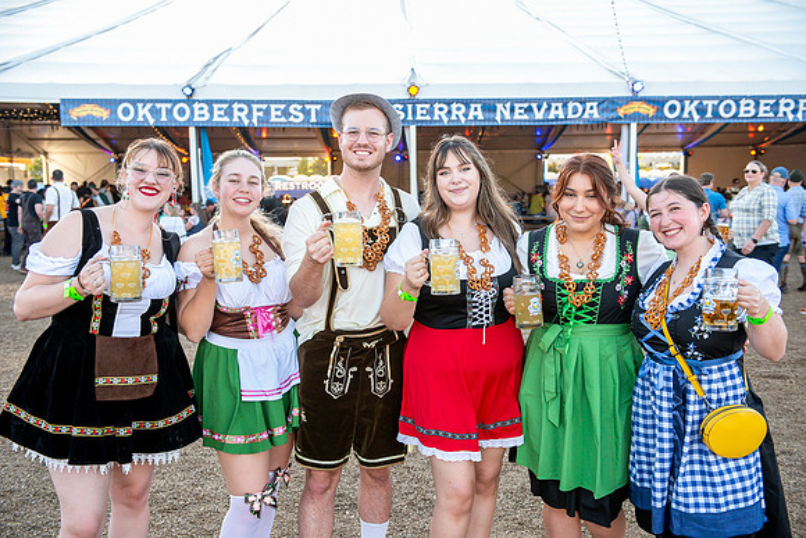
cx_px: 403
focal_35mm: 38
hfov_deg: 50.7
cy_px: 269
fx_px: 851
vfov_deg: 35.1
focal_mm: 38
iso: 640
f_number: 4
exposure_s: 1/640
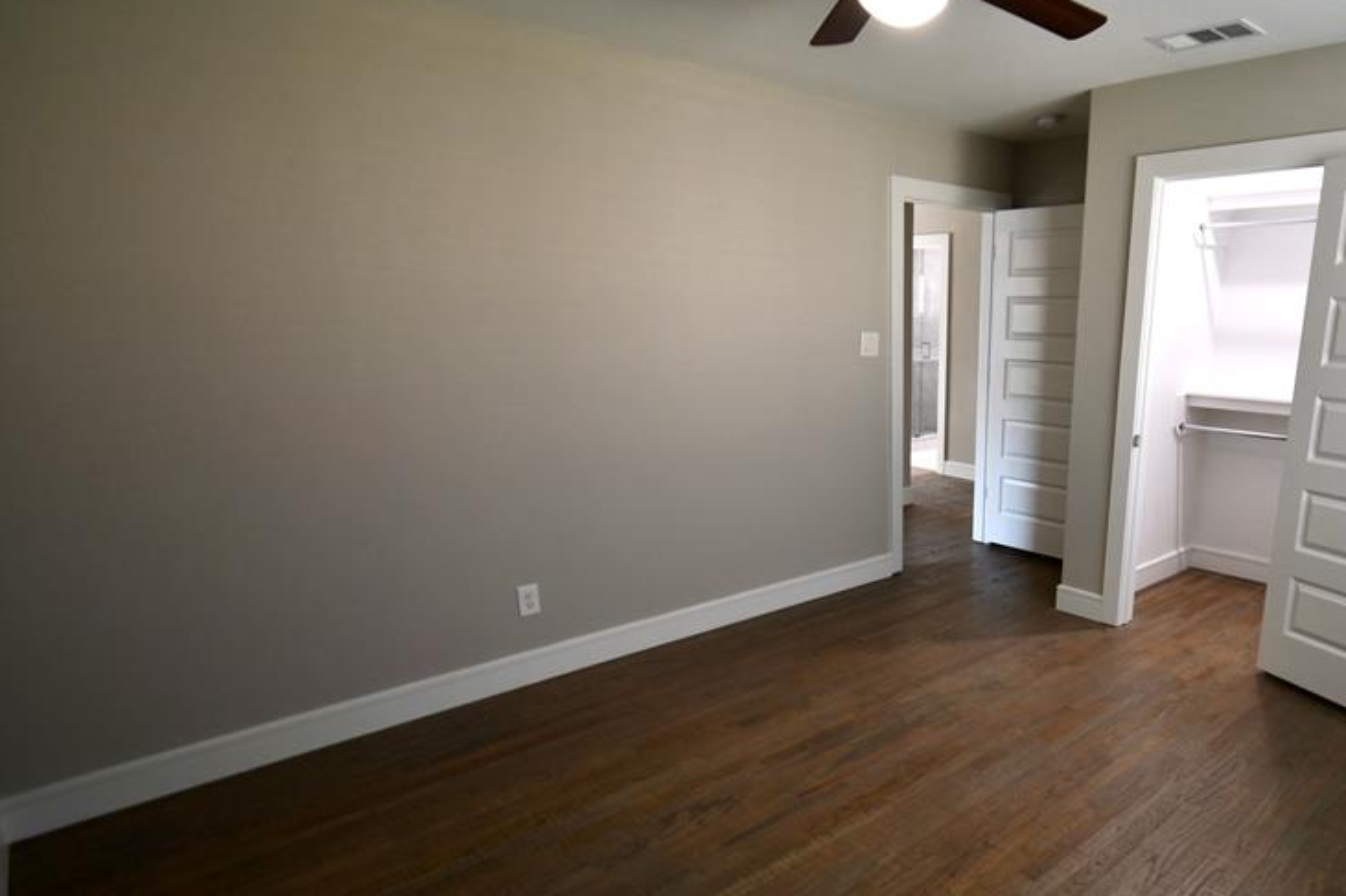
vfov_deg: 58.8
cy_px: 556
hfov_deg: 78.2
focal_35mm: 21
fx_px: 785
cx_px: 911
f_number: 4.5
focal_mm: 10
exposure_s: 1/13
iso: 200
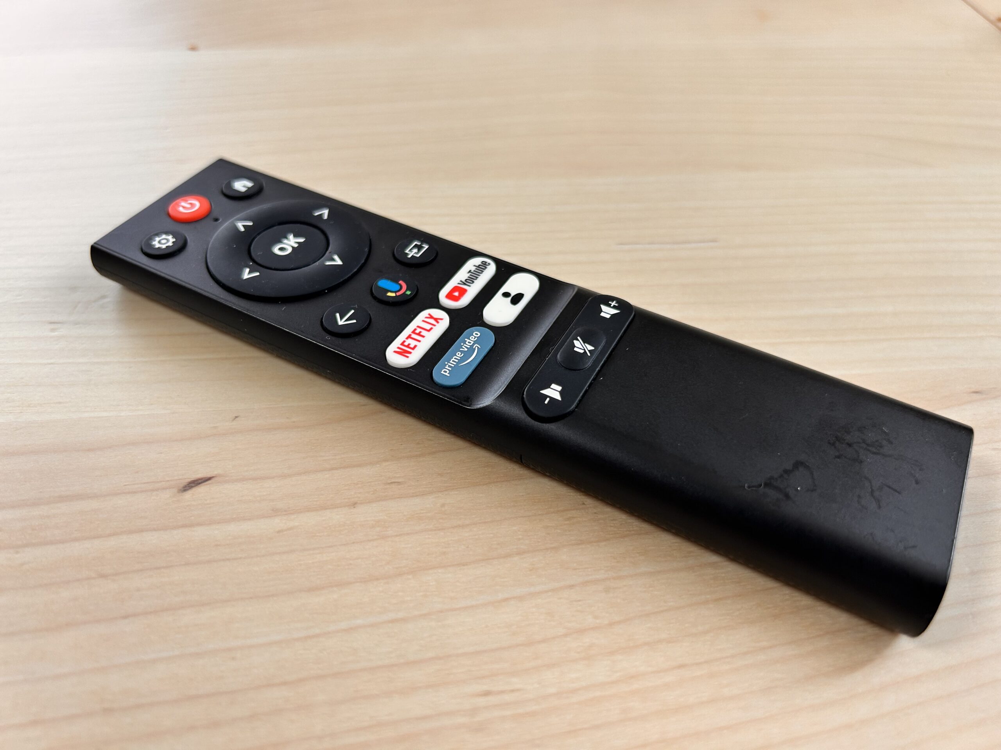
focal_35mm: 26
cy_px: 375
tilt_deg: -46.5
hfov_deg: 67.3
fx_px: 752
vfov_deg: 53.1
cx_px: 500
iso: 50
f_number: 1.5
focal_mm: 5.7
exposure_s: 1/120
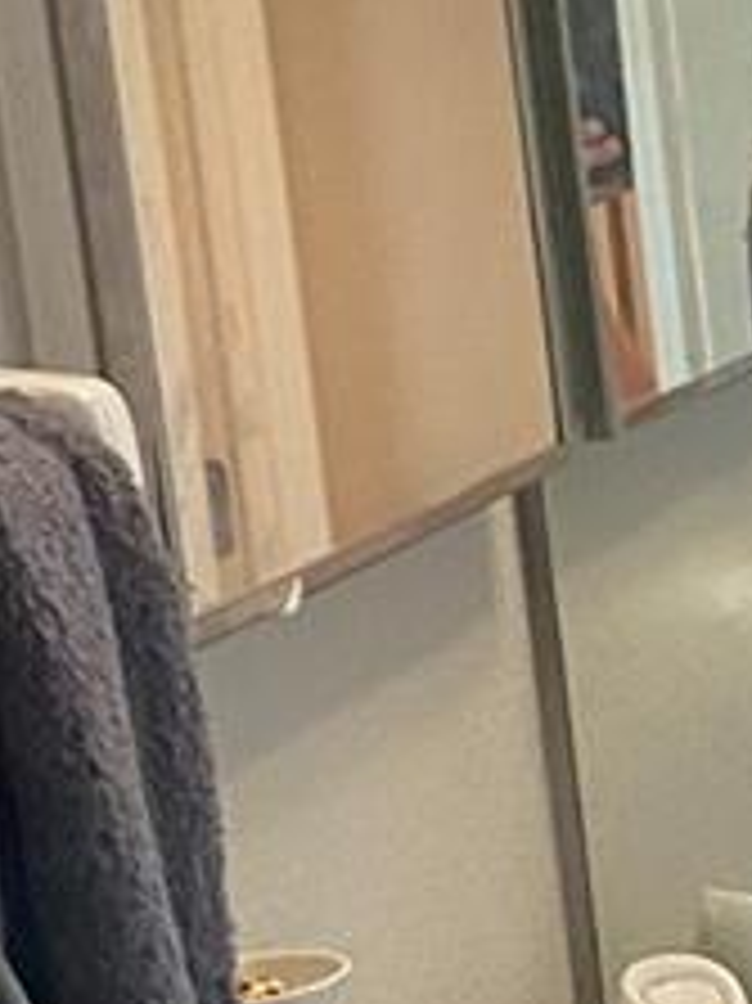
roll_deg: +3.6
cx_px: 1801
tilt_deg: -9.2
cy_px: 675
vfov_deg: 14.1
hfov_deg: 9.4
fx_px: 4059
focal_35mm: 140
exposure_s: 1/40
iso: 400
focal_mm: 4.25
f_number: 1.8
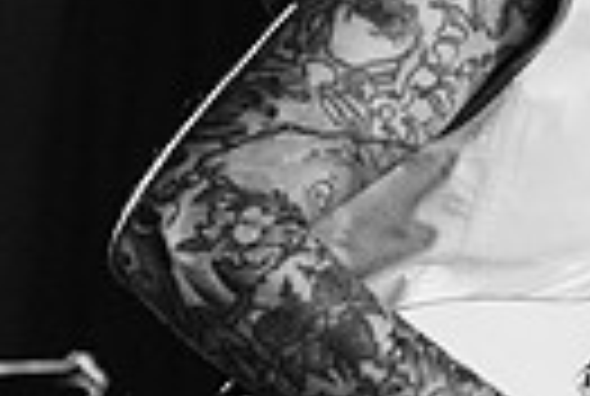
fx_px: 6768
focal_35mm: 412
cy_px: -283
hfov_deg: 5.0
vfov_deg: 3.3
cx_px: 865
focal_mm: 70
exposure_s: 1/160
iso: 2000
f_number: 3.5
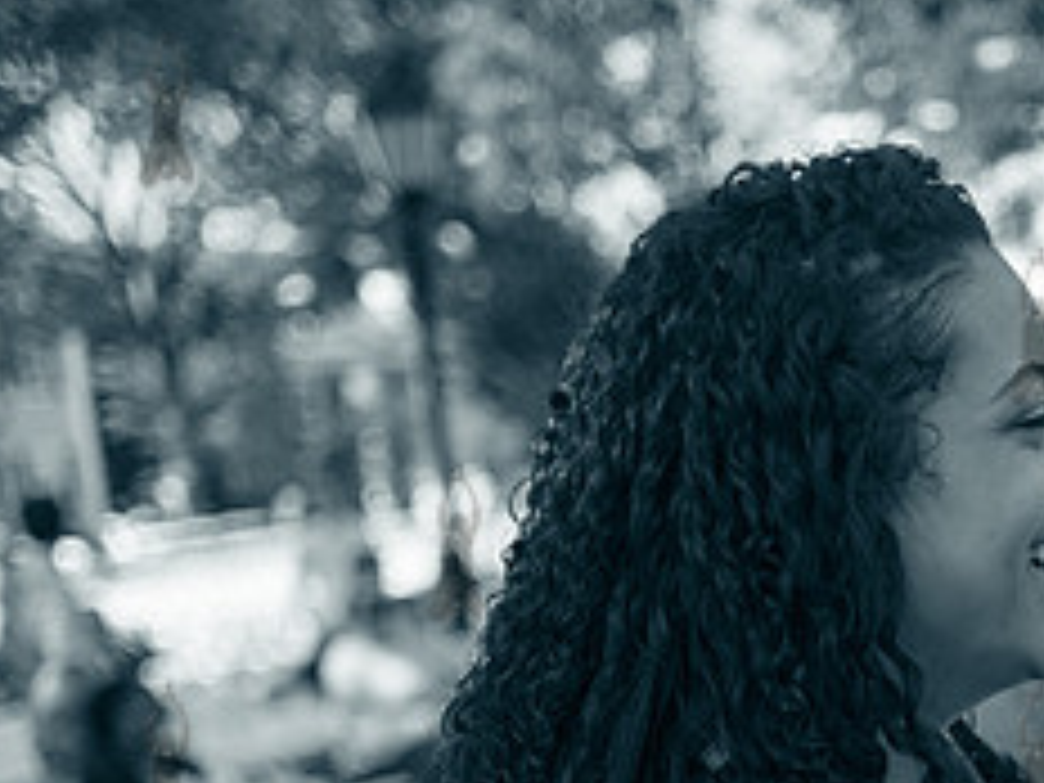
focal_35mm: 84
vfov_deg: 17.2
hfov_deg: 22.4
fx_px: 2533
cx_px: 1035
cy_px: 758
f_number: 2.5
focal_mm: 35
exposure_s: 1/1250
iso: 100
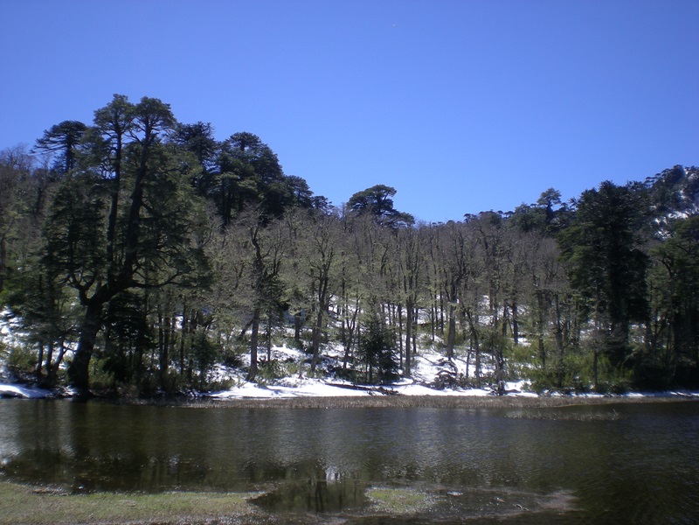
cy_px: 262
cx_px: 350
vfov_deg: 37.7
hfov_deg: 49.0
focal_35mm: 38
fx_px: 767
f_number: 4.6
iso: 50
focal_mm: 6.3
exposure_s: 1/408
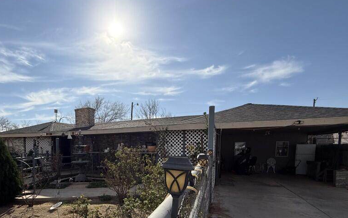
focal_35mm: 20
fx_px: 190
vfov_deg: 56.8
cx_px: 130
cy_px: 163
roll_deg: -0.4
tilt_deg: -3.3
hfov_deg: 83.4
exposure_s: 1/3460
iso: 50
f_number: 2.2
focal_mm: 2.22
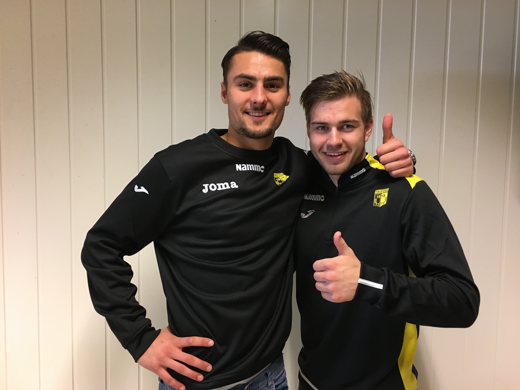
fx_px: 436
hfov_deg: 61.7
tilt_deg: -4.2
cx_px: 260
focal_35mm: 29
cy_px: 195
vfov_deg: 48.2
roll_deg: -0.4
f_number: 2.2
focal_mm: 4.15
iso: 200
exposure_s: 1/33
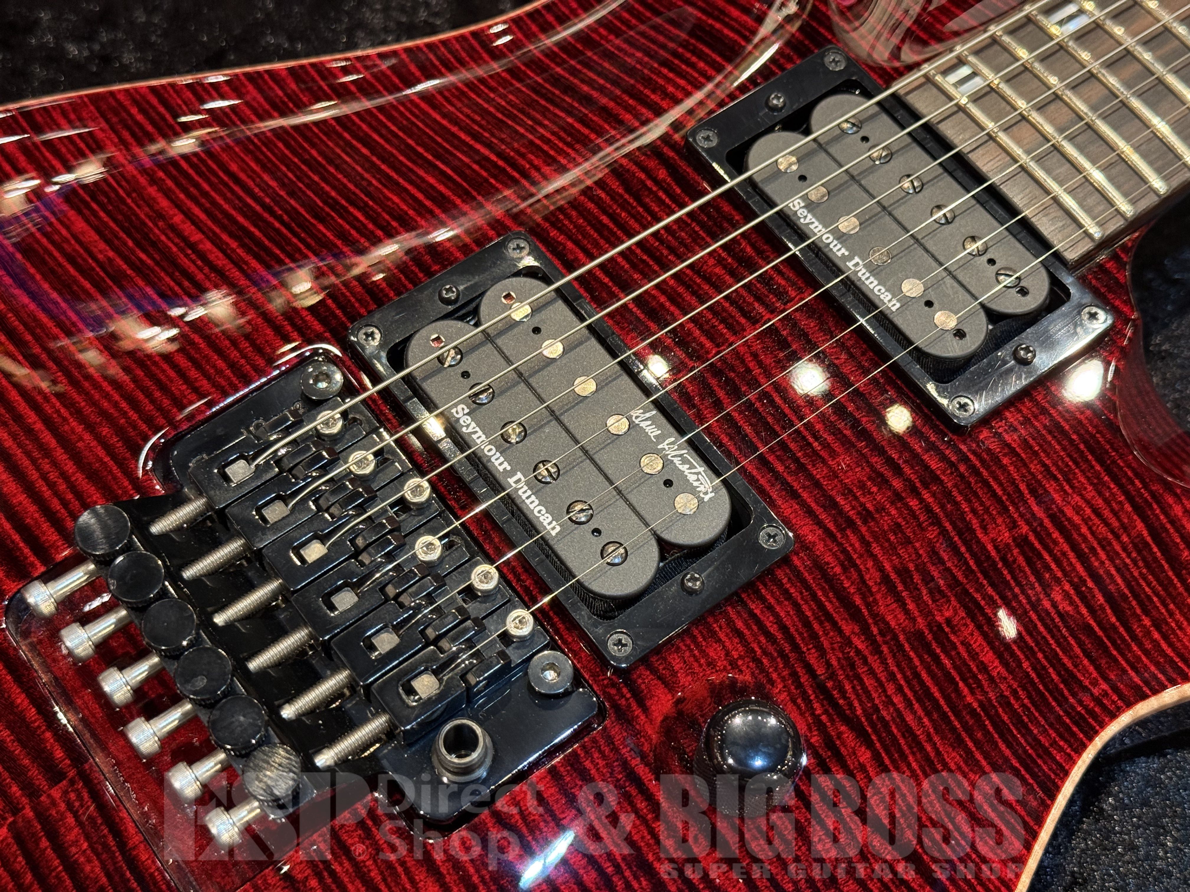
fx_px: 1650
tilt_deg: -60.2
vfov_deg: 30.3
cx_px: 595
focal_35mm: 48
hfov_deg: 39.7
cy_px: 446
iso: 200
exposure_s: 1/40
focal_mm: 6.76
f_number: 1.78
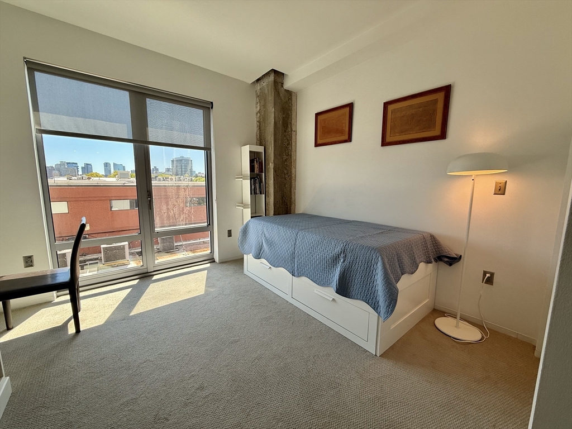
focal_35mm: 14
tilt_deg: -7.2
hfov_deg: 102.1
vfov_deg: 85.7
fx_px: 231
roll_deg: -0.4
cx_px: 286
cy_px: 214
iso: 64
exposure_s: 1/235
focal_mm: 2.22
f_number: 2.2
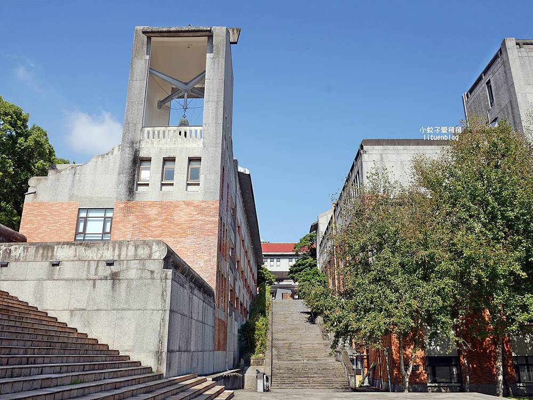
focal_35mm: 28
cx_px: 266
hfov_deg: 63.4
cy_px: 200
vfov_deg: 49.8
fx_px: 431
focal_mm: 14
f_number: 4.5
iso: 200
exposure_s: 1/1300
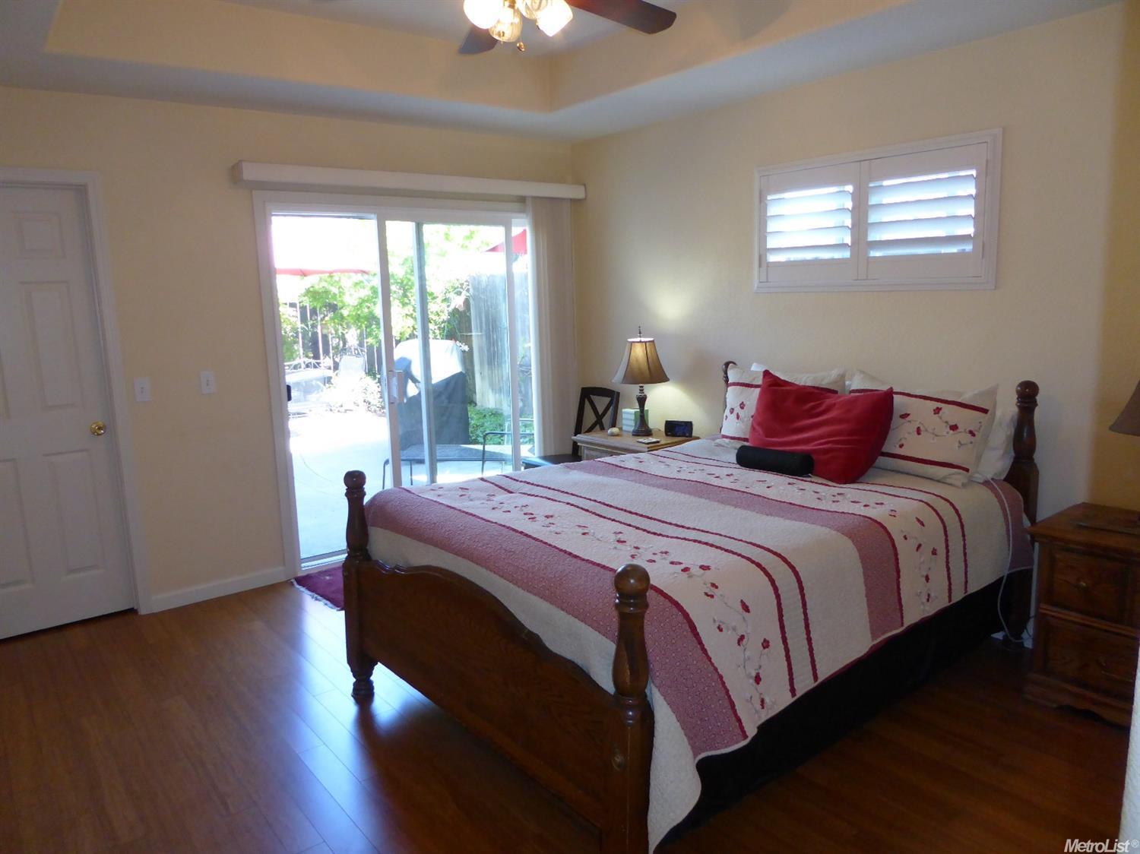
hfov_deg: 71.6
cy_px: 427
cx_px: 570
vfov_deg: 56.8
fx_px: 790
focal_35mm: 24
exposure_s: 1/60
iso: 400
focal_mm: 4.3
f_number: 3.3
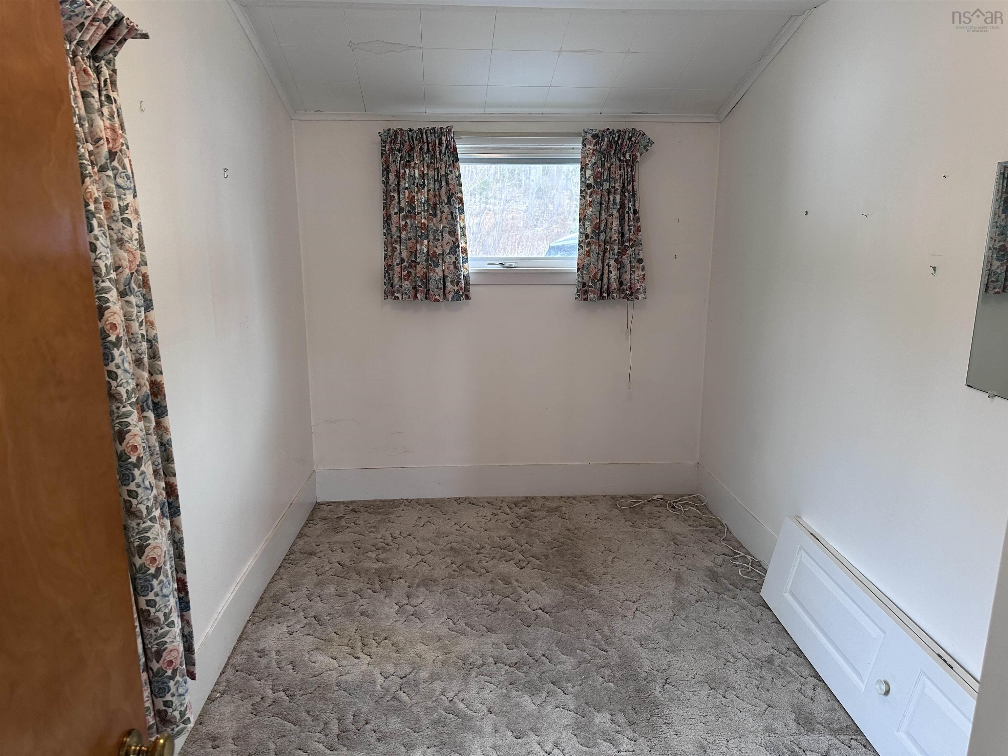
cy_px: 378
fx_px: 699
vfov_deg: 56.8
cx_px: 504
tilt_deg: -13.4
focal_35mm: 24
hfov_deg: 71.6
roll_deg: -0.2
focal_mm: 6.86
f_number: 1.78
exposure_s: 1/60
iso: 160
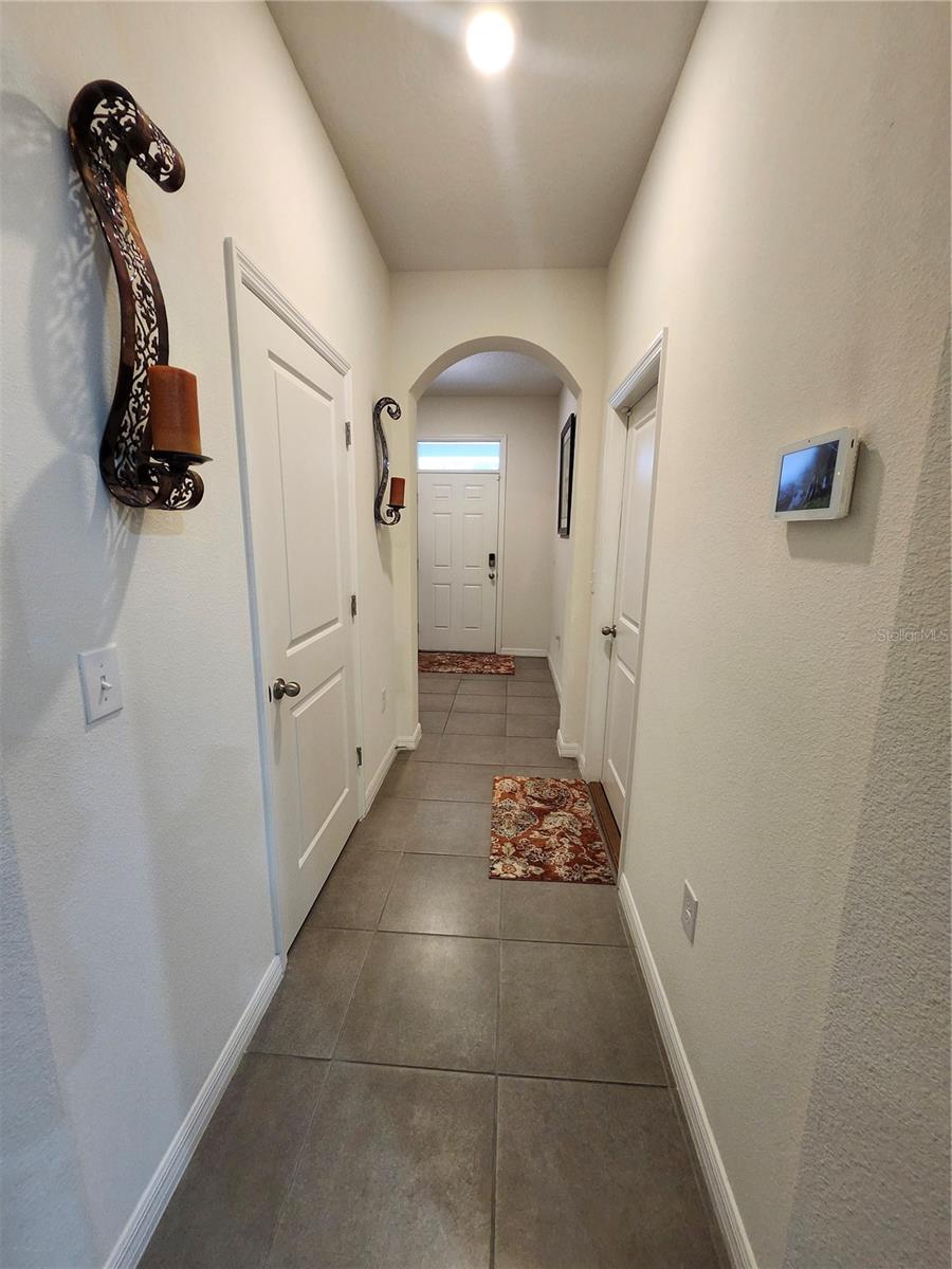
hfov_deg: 89.9
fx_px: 477
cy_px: 634
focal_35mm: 13
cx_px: 476
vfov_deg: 106.2
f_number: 2.2
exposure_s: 1/60
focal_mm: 1.74
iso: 250
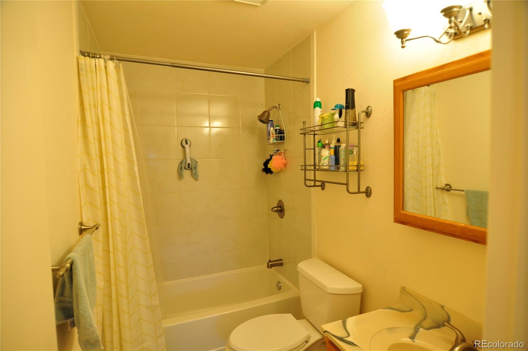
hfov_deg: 90.1
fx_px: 264
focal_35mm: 18
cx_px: 264
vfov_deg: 67.2
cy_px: 176
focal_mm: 12
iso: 200
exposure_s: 1/20
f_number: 4
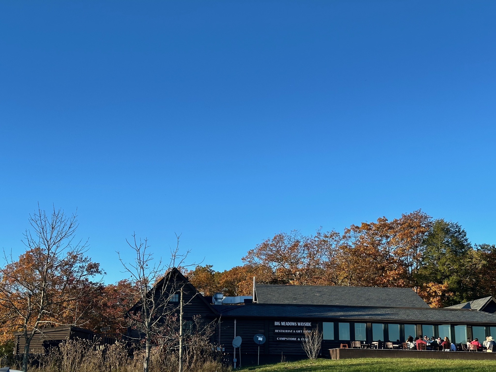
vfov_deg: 30.3
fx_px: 688
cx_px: 248
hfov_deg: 39.7
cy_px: 186
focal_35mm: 48
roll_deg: -1.1
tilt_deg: +14.2
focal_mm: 6.86
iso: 64
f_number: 1.78
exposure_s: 1/2028
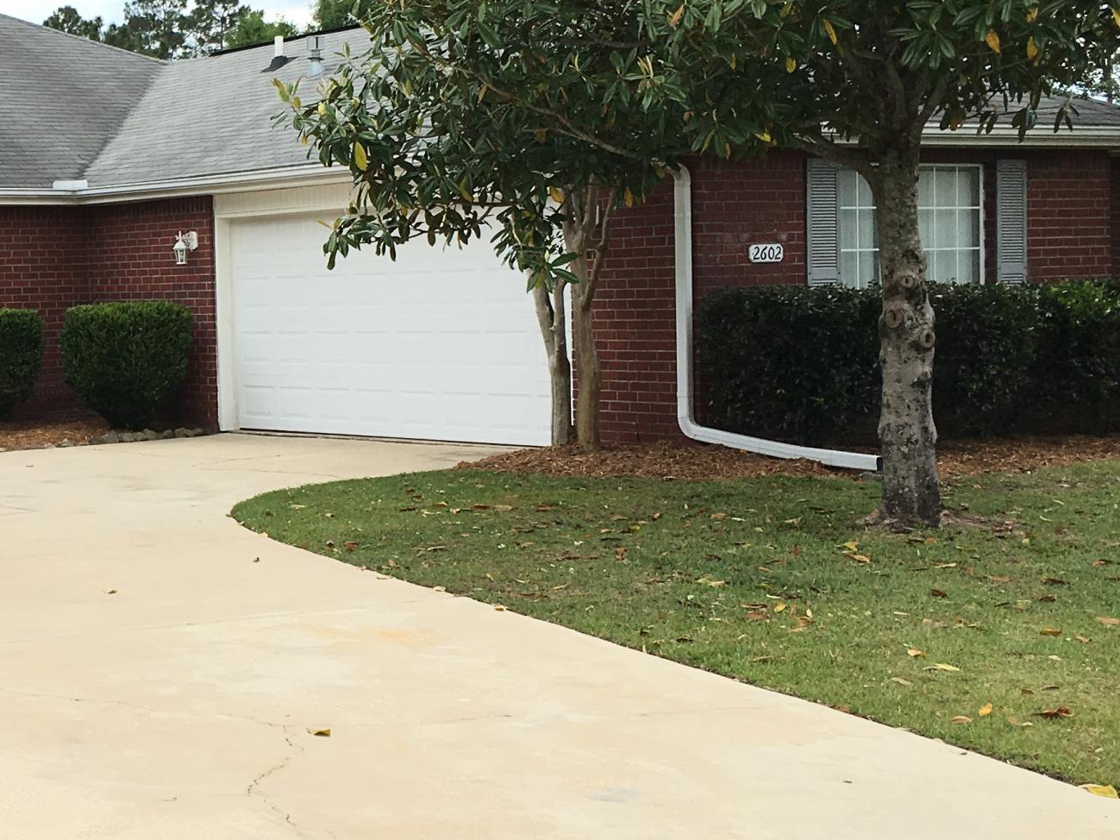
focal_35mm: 67
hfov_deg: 27.1
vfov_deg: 21.9
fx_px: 2168
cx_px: -33
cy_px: 408
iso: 25
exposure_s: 1/1183
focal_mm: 4.15
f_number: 2.2
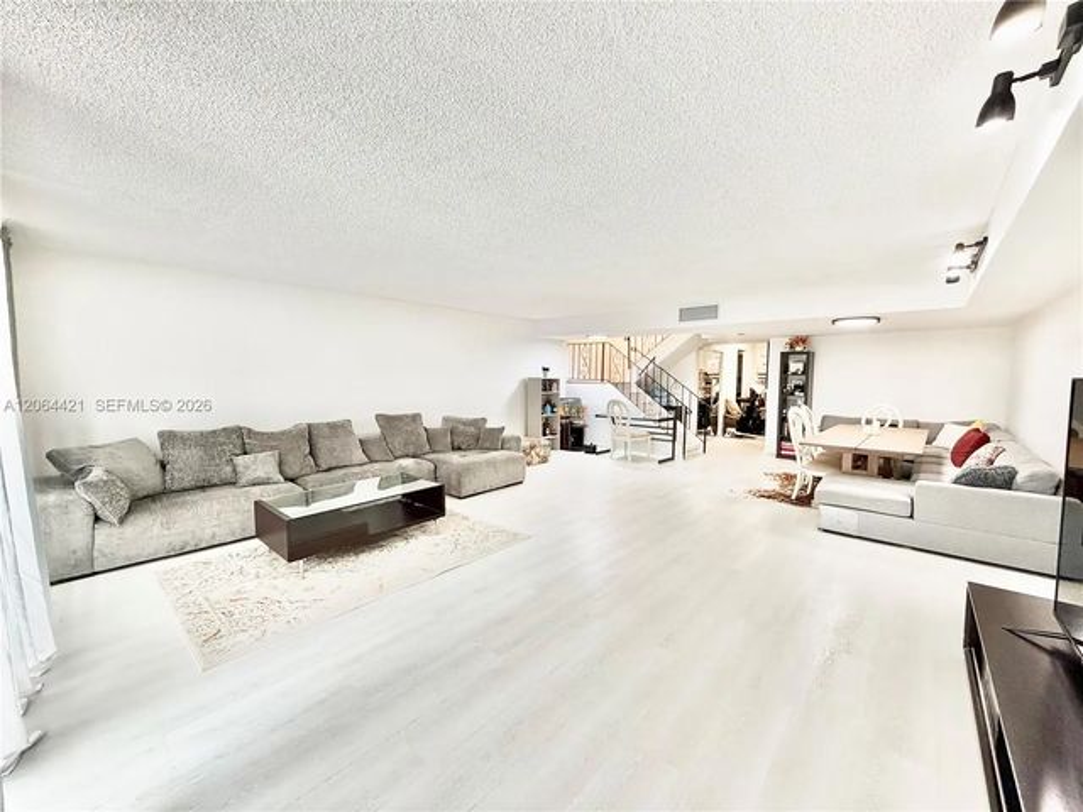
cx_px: 542
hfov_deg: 102.1
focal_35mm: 14
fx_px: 438
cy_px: 406
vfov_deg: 85.7
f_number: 2.2
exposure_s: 1/120
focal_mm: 2.22
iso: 320
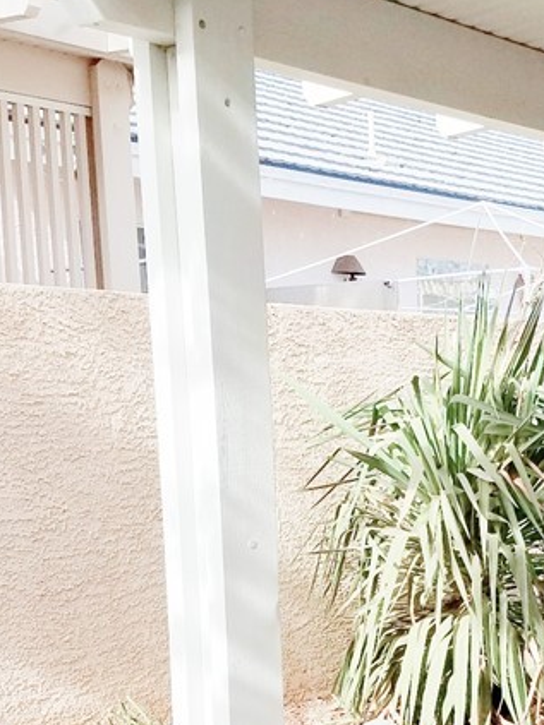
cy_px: 584
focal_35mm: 63
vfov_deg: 30.0
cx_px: 484
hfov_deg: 22.7
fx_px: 1321
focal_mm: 4.2
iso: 40
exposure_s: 1/1032
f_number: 1.7
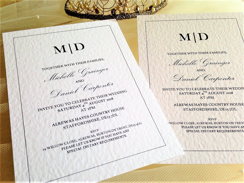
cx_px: 122
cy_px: 92
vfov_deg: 42.9
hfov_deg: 55.4
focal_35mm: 33
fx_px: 233
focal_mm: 4.12
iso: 50
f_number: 2.4
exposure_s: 1/60
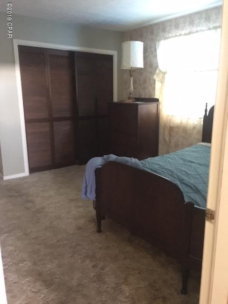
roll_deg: +0.9
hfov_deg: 48.2
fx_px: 255
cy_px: 152
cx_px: 114
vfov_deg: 61.7
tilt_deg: -13.2
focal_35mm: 29
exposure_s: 1/15
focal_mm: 4.15
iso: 1000
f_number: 2.2
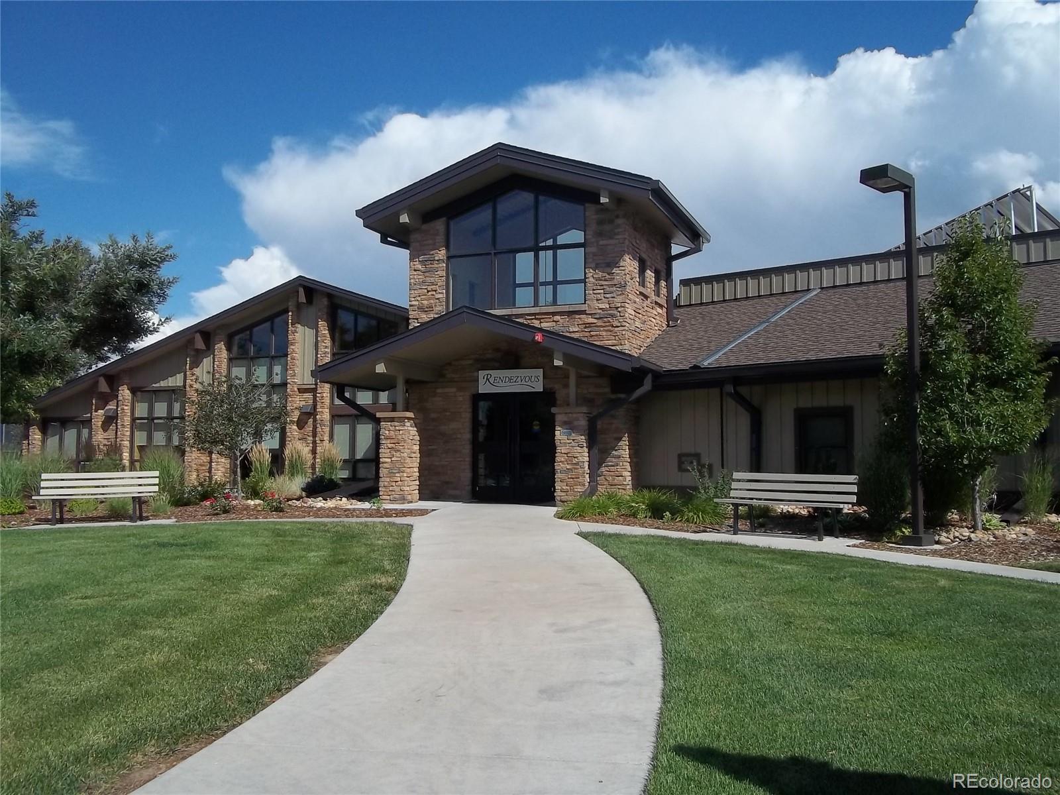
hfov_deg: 56.8
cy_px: 398
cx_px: 530
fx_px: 980
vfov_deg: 44.2
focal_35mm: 32
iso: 80
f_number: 5.5
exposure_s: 1/800
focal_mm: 5.7
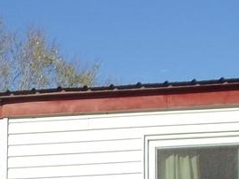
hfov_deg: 11.4
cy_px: 295
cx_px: -104
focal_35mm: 167
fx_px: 1152
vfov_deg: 8.6
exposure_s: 1/200
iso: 80
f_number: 7.1
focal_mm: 6
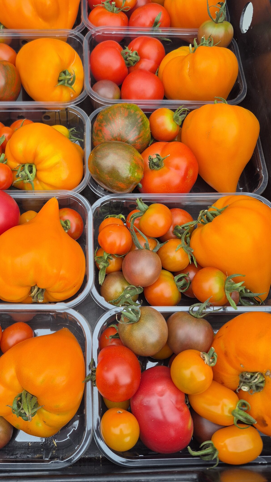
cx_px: 85
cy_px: 216
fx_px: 383
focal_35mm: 30
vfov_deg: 64.1
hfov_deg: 38.4
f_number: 1.8
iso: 25
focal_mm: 5.4
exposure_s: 1/197
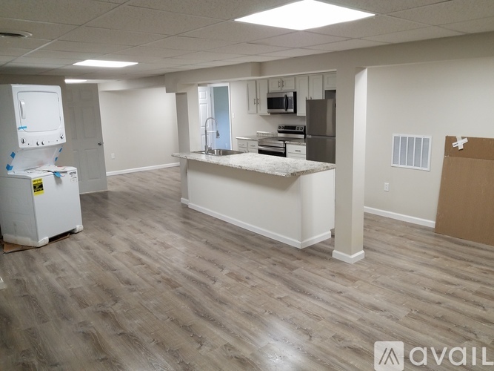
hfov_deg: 67.3
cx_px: 247
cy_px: 186
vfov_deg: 53.0
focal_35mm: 26
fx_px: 371
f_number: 1.7
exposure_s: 1/60
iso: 100
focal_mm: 4.2
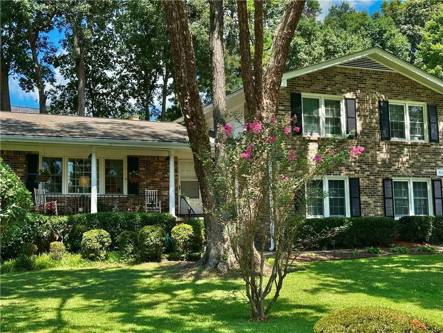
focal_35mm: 48
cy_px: 166
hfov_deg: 39.7
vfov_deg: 30.3
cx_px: 222
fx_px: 614
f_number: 1.78
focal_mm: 6.86
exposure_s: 1/767
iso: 64
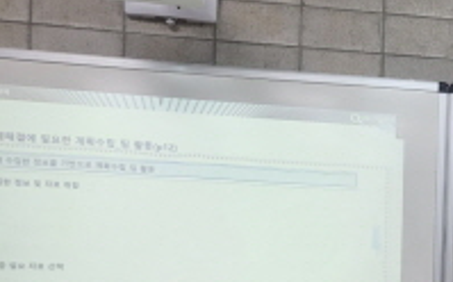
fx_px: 765
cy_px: 298
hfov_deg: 29.5
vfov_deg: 20.1
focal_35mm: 62
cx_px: 505
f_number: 1.8
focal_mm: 4.25
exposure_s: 1/120
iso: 50
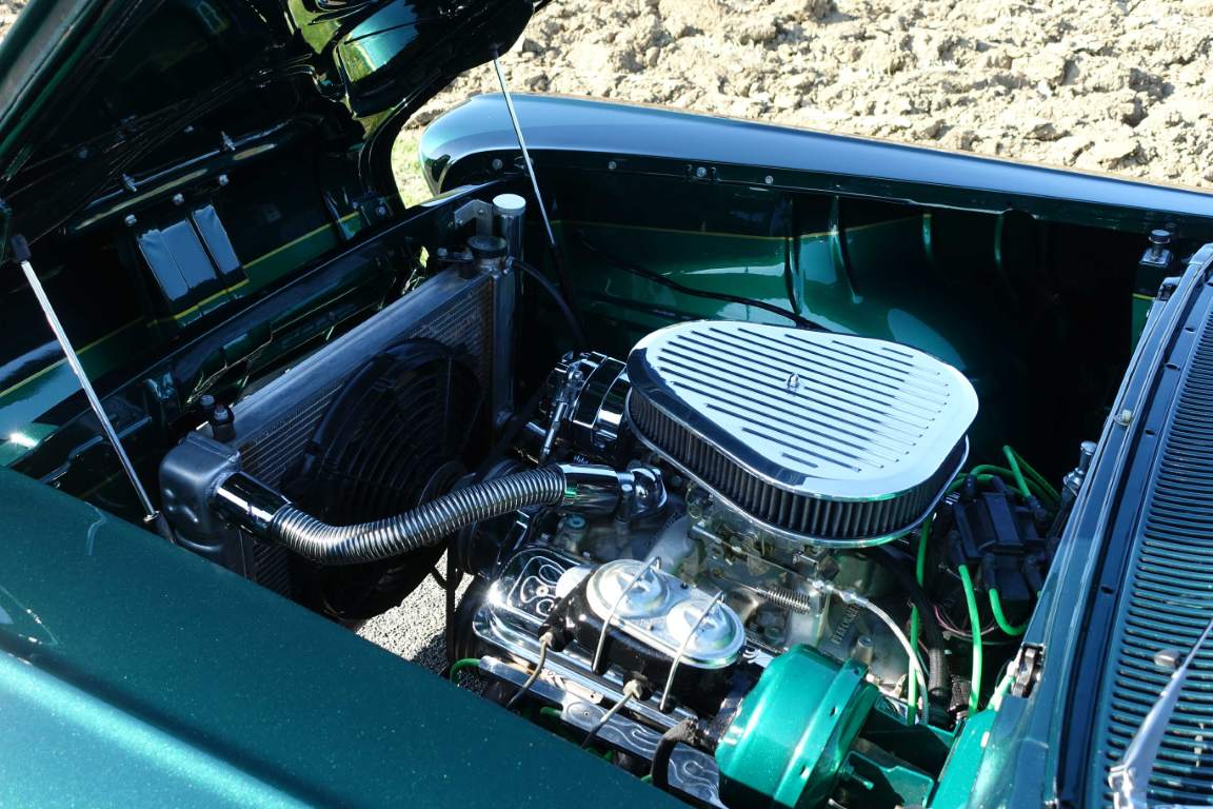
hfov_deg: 54.4
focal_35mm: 35
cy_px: 404
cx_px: 606
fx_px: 1179
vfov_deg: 37.9
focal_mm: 12.99
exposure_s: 1/125
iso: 125
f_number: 4
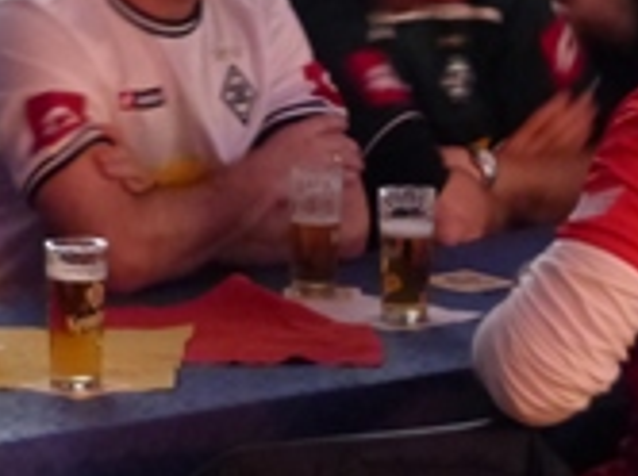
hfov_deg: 8.4
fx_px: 4325
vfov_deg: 6.3
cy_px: 88
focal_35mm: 235
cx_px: 565
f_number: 2.8
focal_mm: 13.5
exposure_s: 1/8
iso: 800
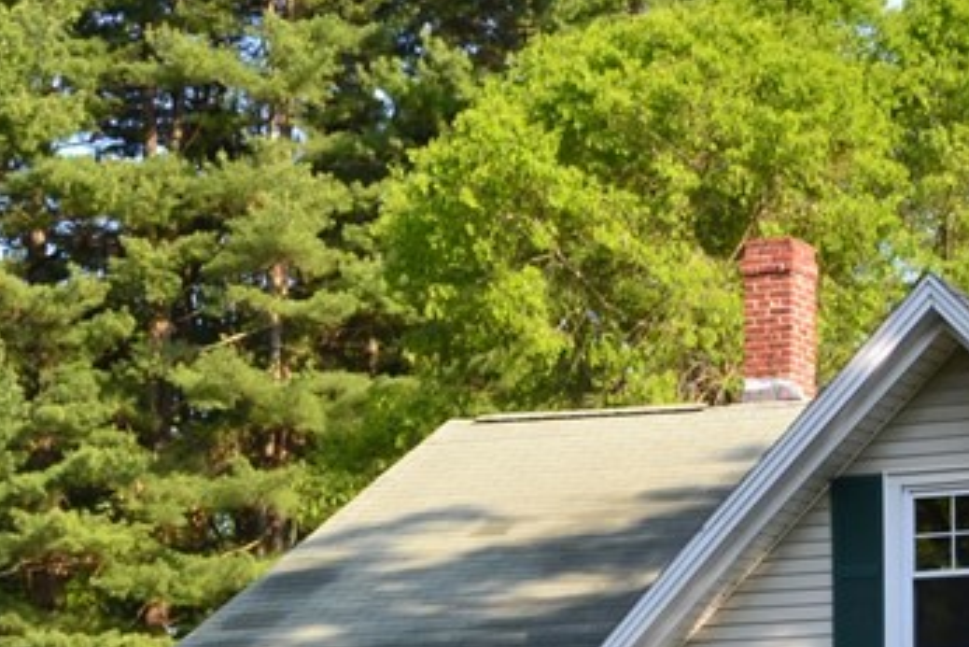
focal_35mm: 142
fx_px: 3824
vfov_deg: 9.6
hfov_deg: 14.1
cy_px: 685
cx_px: 1053
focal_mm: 32
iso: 400
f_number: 9
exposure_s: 1/160
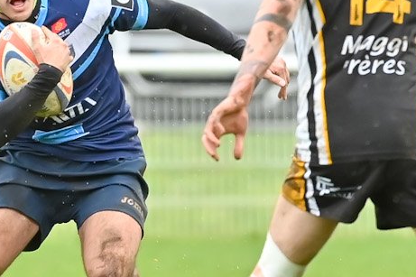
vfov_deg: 0.9
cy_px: -61
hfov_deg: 1.3
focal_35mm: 1563
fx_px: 18054
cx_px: 271
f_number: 4
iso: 1100
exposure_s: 1/1600
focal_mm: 360
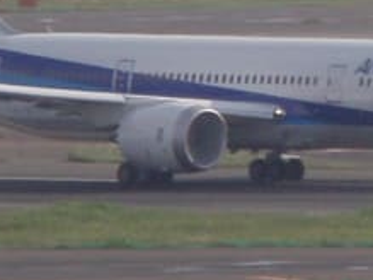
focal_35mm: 820
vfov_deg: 1.8
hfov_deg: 2.4
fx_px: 8831
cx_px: 191
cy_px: 43
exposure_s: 1/500
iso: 100
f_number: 5.9
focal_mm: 50
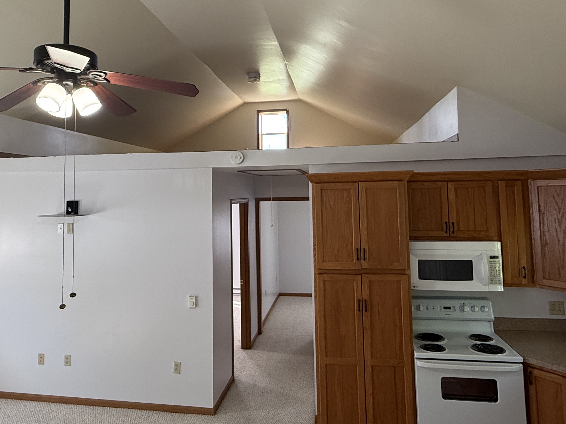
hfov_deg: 67.2
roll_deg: +0.4
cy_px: 163
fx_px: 425
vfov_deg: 52.6
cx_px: 265
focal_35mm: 26
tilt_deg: +4.8
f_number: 2.2
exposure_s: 1/120
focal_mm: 2.22
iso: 160
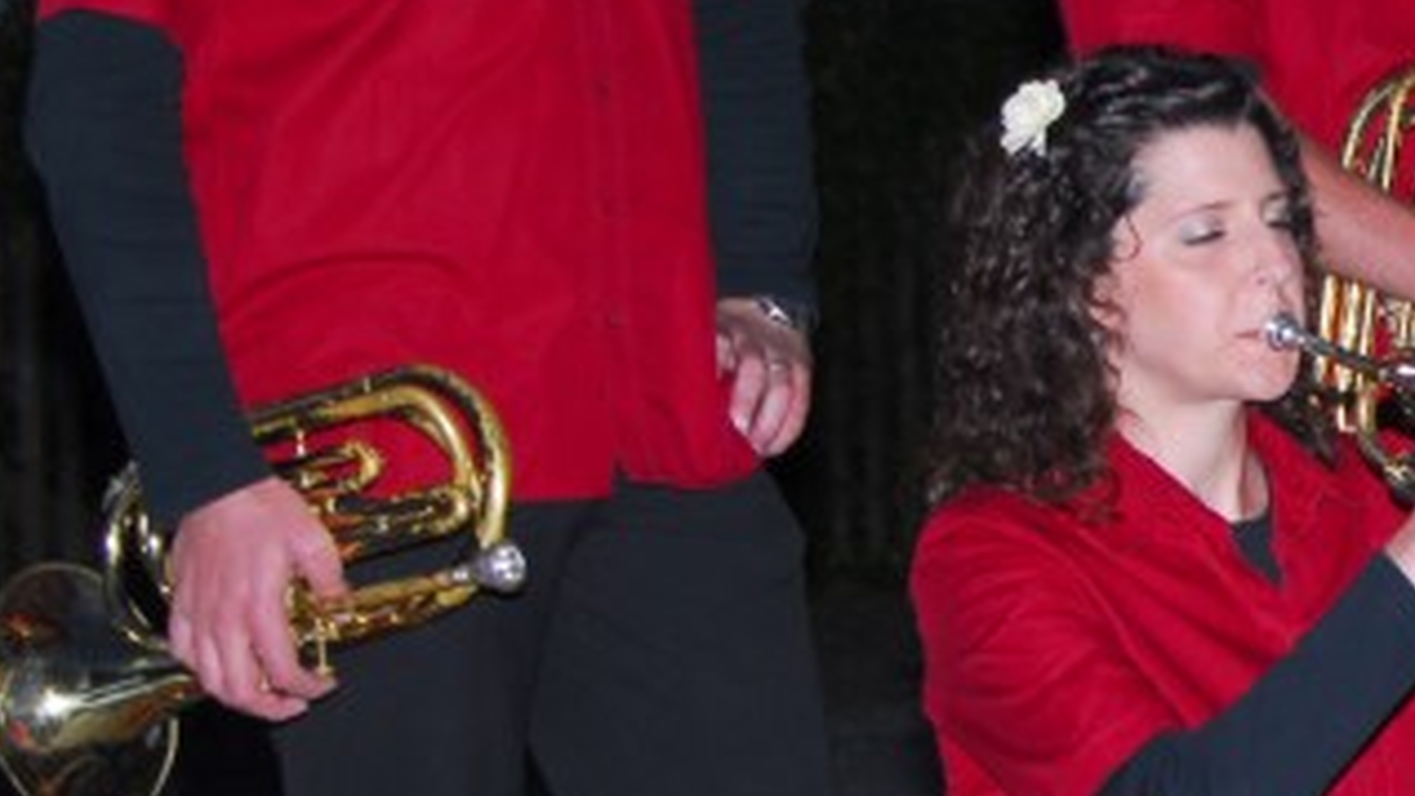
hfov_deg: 9.5
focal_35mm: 223
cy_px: 429
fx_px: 8368
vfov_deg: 5.4
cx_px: 1891
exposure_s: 1/60
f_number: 5
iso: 200
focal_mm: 44
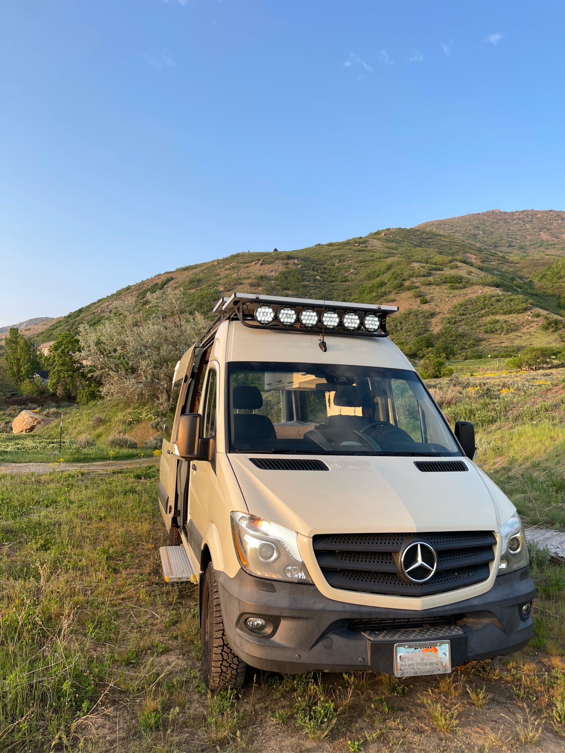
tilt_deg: +5.0
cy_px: 376
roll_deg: -1.1
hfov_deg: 53.1
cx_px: 282
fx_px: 566
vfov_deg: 67.3
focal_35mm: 26
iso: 32
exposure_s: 1/668
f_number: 1.6
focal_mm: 5.1
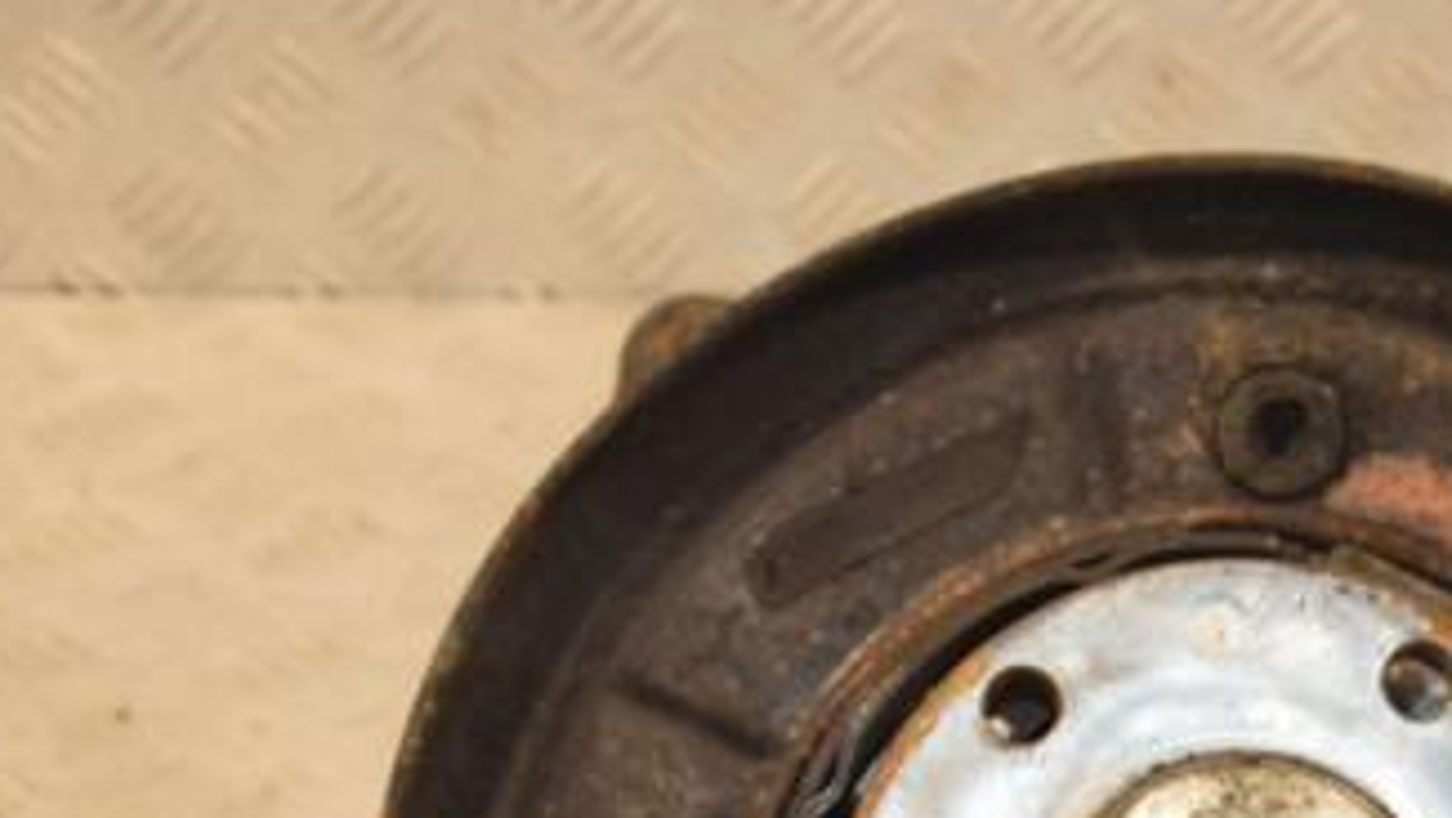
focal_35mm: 116
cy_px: 845
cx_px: 1135
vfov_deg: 10.4
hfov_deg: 18.3
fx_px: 4467
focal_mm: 40
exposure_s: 1/125
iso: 800
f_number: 5.6
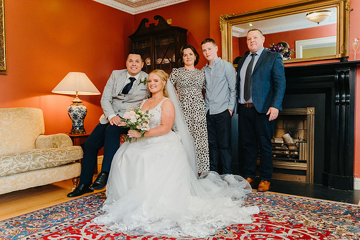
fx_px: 294
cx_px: 180
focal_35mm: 29
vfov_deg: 44.4
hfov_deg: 62.9
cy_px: 126
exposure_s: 1/160
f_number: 2.8
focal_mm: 28
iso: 2500
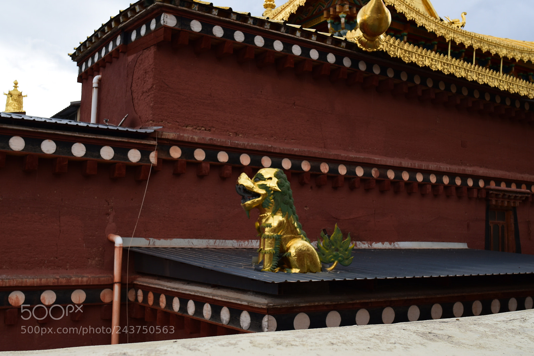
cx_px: 267
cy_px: 178
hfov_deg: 51.3
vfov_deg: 35.5
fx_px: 556
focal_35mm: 38
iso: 200
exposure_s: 1/125
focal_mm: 25
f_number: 9
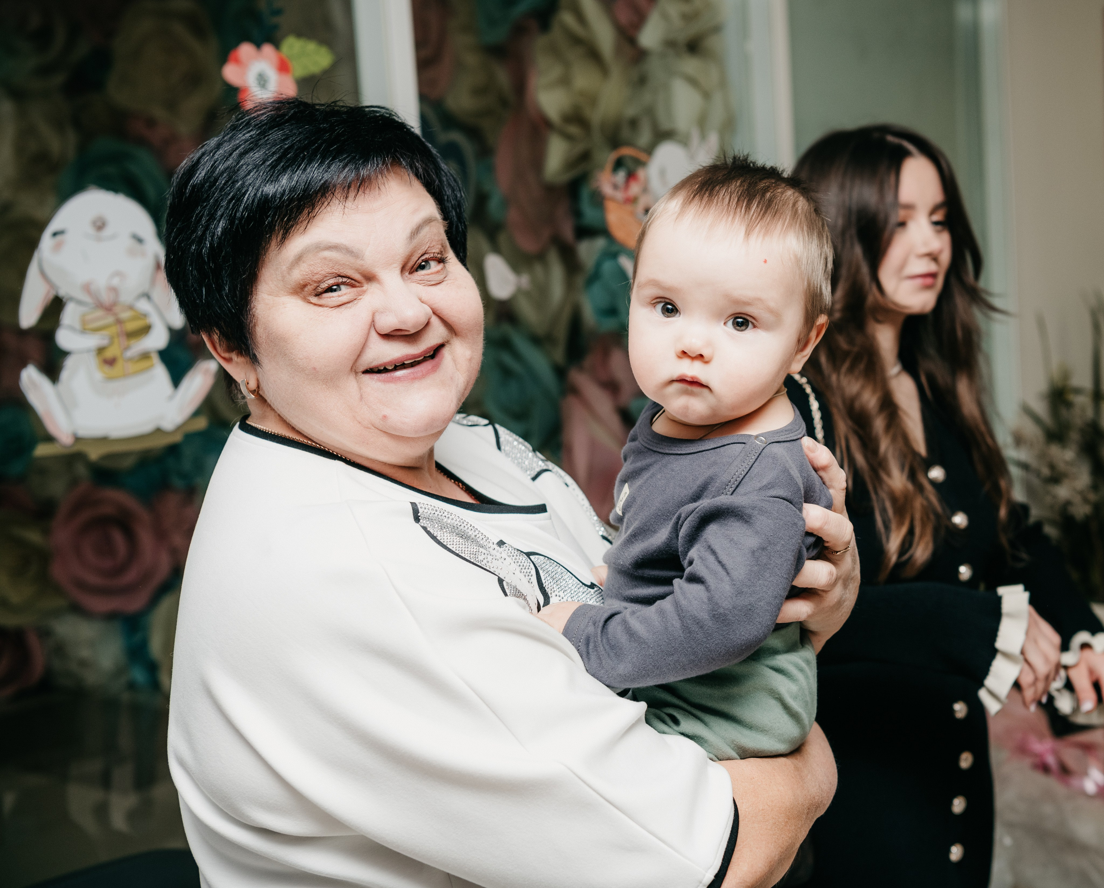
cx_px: 722
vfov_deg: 29.5
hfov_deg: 36.0
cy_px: 407
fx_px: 1685
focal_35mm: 51
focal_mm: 42
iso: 160
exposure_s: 1/160
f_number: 4
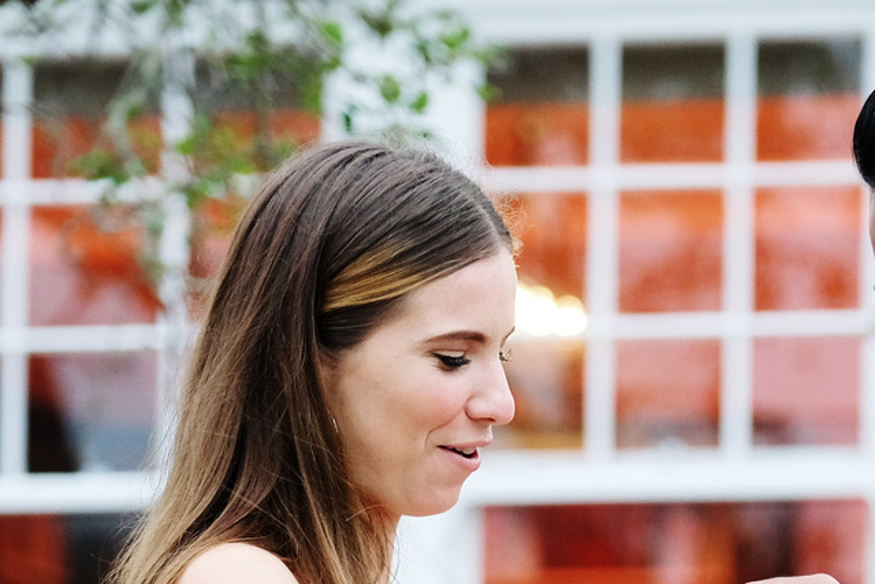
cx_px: 935
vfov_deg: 3.5
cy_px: 859
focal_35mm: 393
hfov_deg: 5.2
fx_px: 9554
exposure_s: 1/250
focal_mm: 87.1
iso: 1000
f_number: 2.8
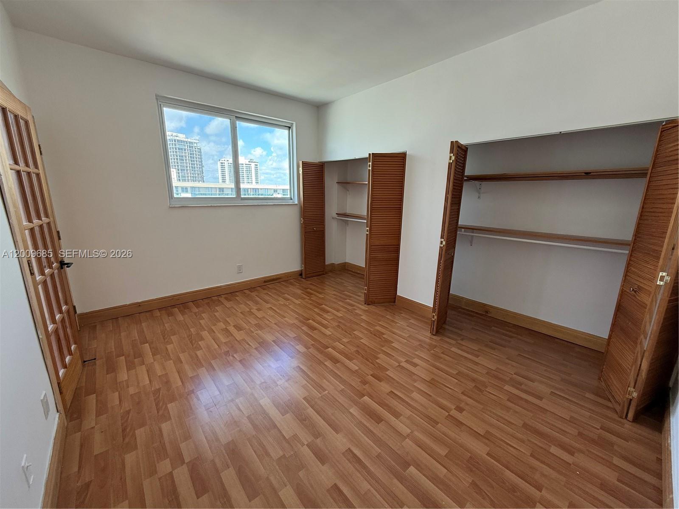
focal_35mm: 14
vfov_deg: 85.7
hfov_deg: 102.1
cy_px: 254
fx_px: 275
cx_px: 340
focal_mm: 2.22
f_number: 2.2
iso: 100
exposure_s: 1/99
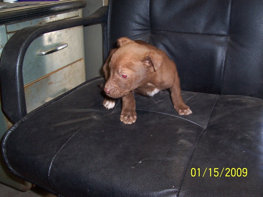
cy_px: 98
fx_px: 281
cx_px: 132
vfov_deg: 38.7
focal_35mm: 37
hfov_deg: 50.1
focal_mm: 5.6
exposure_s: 1/60
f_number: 2.8
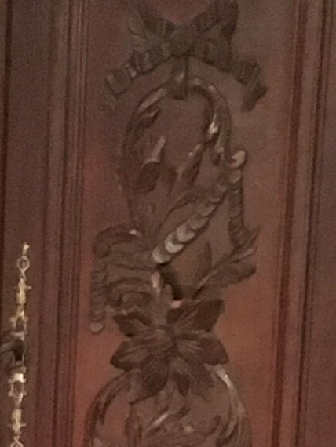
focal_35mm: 205
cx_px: -236
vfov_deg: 8.7
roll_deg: -2.1
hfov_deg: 7.1
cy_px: 1080
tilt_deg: -10.6
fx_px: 2651
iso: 250
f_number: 2.2
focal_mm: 4.15
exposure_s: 1/17
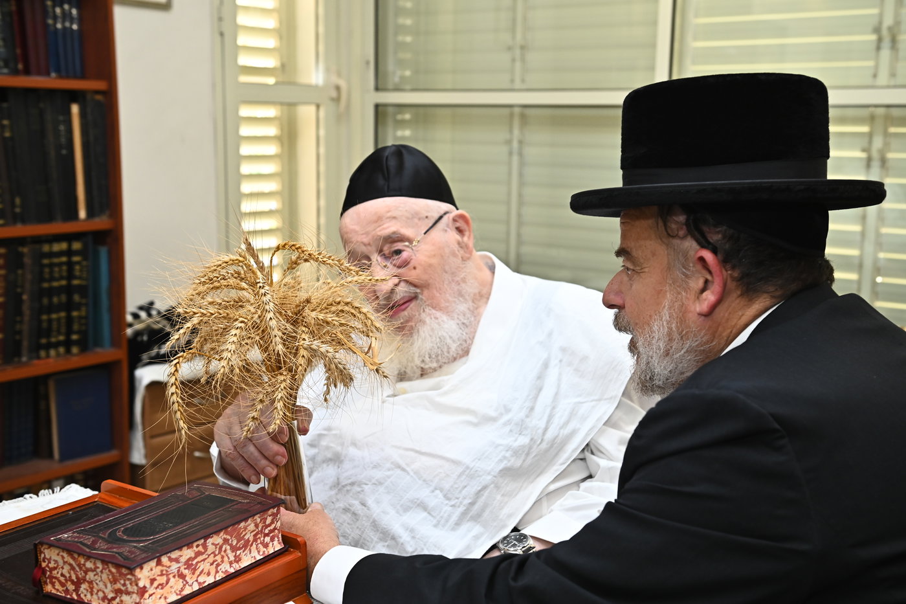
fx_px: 1132
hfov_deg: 43.6
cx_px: 453
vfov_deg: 29.9
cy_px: 302
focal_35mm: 45
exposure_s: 1/160
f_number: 4.5
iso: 1000
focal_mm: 45
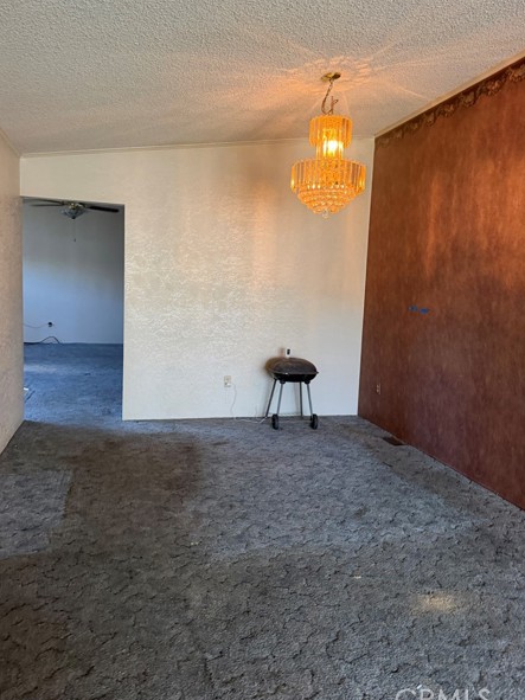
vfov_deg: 67.3
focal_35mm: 26
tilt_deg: -2.2
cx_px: 265
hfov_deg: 53.0
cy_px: 338
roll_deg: -4.2
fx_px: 526
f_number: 1.78
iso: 500
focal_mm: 6.76
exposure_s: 1/60
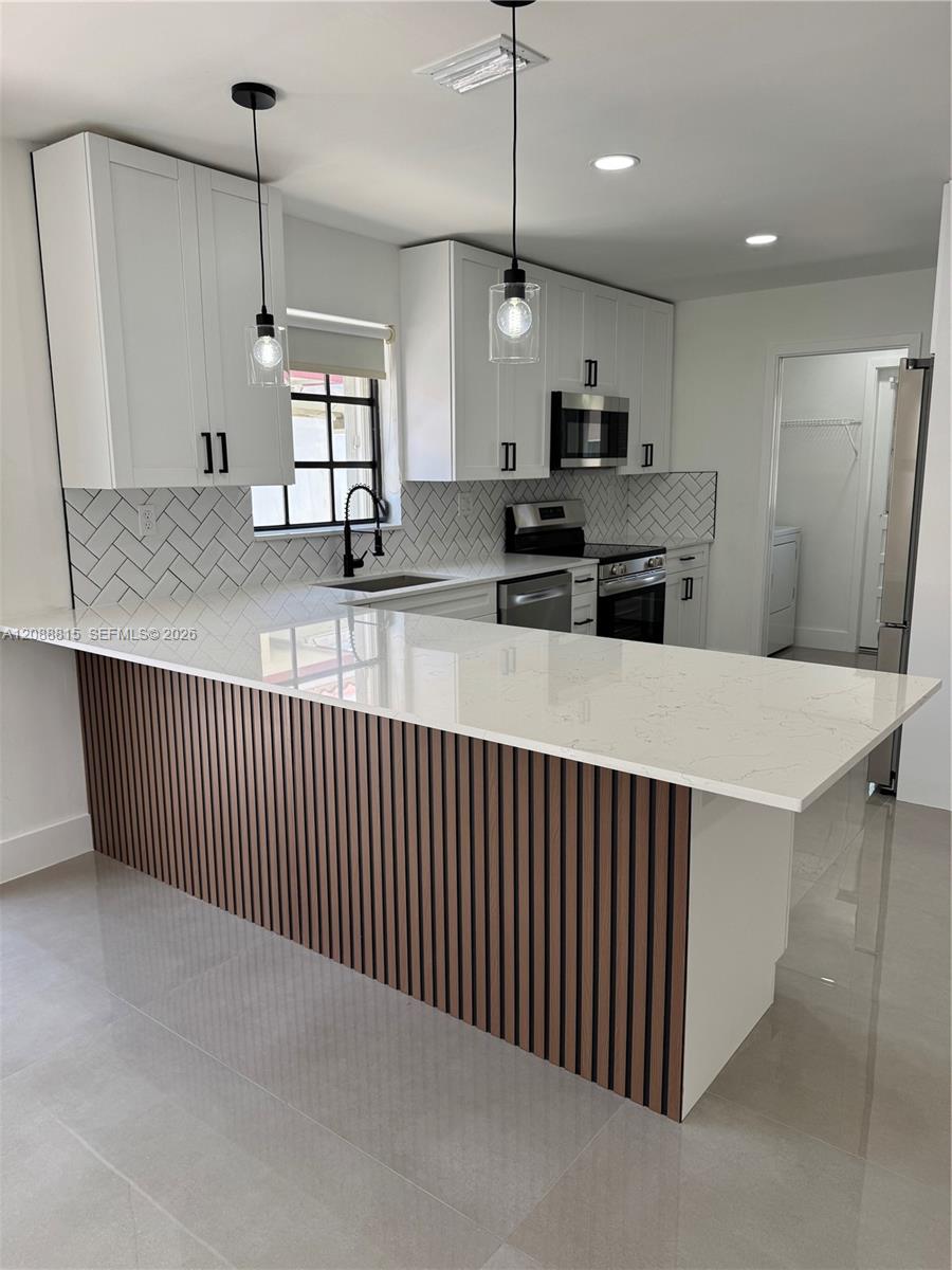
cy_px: 635
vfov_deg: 71.6
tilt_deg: -10.9
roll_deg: +1.6
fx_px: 880
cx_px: 476
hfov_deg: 56.8
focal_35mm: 24
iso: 64
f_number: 1.78
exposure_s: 1/224
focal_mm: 6.76
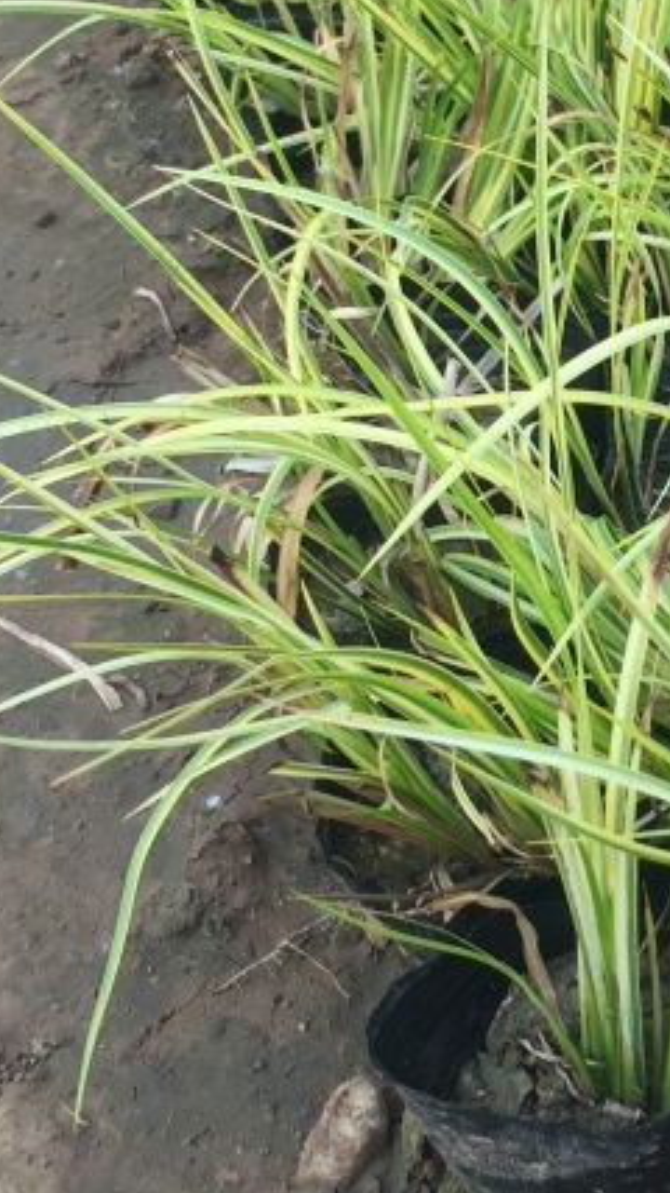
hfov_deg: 14.9
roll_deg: +0.2
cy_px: 409
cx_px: 740
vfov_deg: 26.7
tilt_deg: -33.3
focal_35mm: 79
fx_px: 2497
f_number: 2.2
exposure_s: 1/356
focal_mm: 4.15
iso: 32
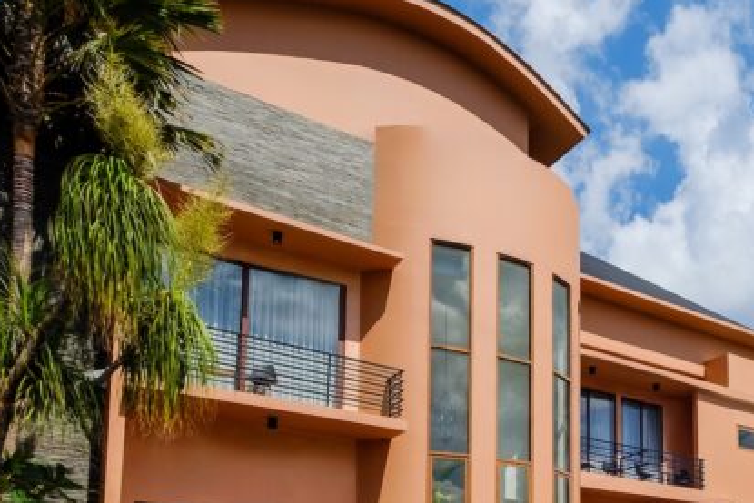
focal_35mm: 37
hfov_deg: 47.9
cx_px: 641
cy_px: 344
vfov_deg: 35.5
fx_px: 775
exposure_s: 1/4000
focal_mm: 10
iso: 160
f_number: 7.1
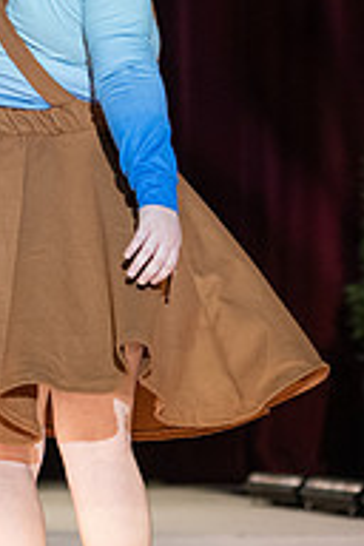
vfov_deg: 7.3
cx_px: 24
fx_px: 4261
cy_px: 122
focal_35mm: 281
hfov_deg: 4.9
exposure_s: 1/800
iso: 800
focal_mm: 70
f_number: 2.8
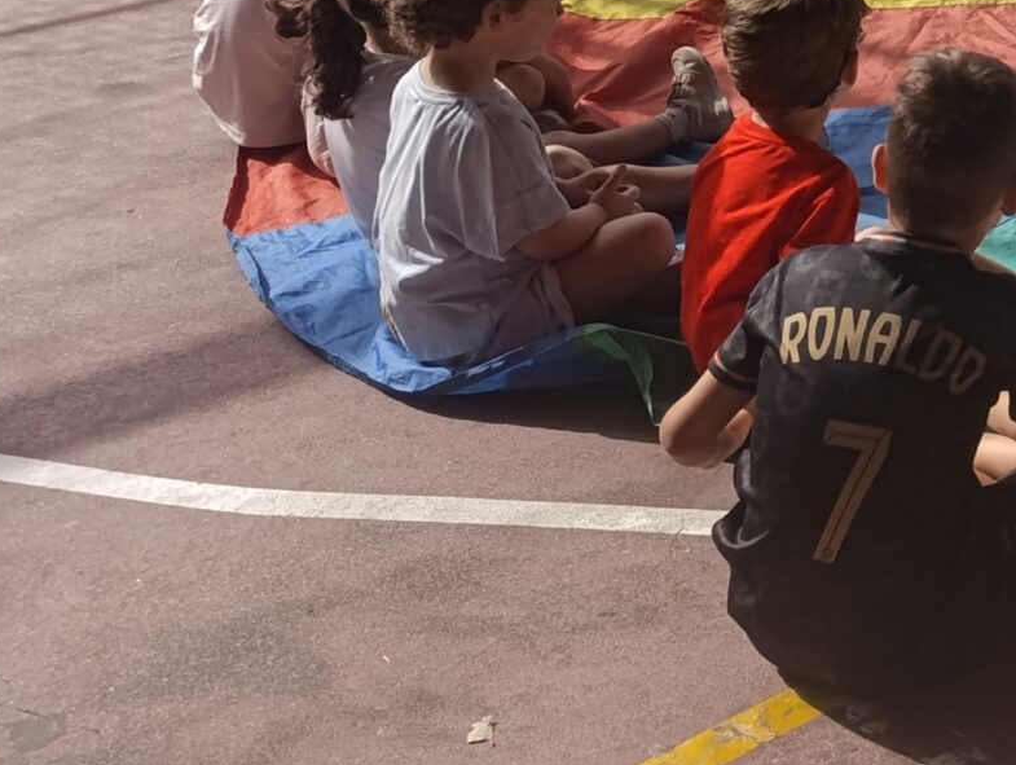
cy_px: -221
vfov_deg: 18.4
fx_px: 2204
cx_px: 1576
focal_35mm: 75
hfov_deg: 21.3
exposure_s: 1/329
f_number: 1.6
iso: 50
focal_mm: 6.14
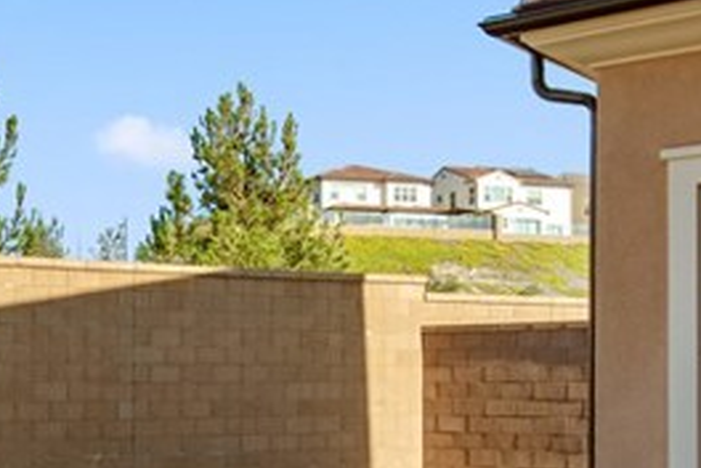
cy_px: 403
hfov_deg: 31.5
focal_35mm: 62
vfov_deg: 21.5
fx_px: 1207
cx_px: 133
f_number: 10
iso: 200
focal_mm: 16
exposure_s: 1/400
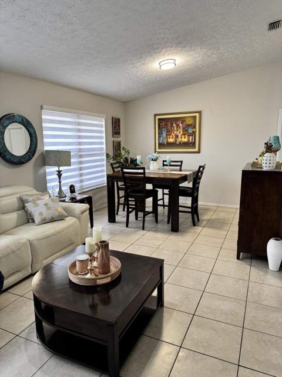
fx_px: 261
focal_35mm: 24
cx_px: 141
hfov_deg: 56.8
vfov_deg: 71.6
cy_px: 188
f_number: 1.78
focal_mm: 6.76
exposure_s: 1/60
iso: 200
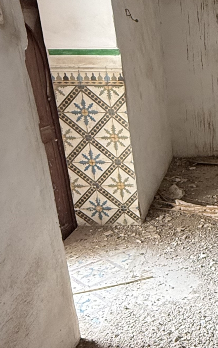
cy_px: 204
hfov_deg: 24.8
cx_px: 284
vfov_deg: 44.2
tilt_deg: -21.2
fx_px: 427
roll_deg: -0.3
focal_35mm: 45
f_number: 2.2
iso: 200
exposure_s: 1/99
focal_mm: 2.22
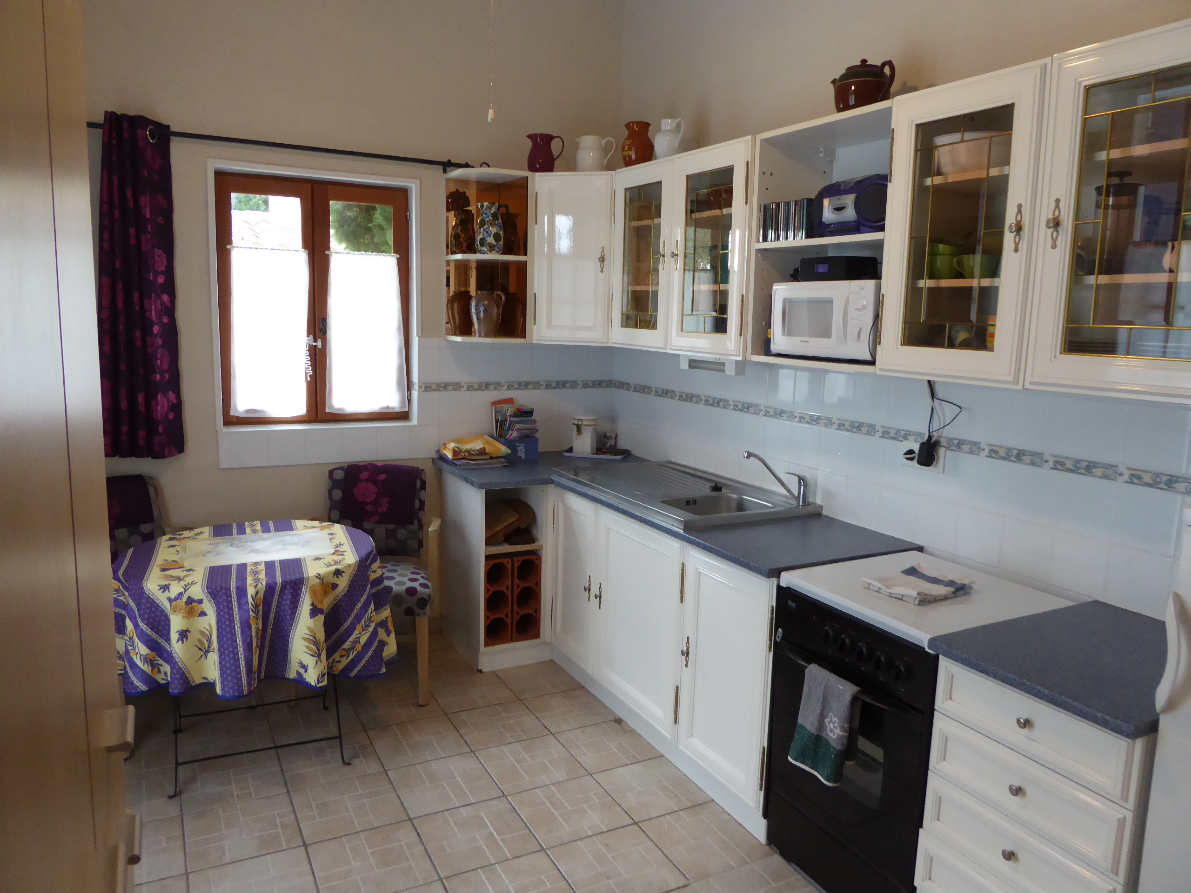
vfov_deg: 54.9
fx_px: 860
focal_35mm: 25
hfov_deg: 69.4
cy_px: 446
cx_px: 596
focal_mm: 4.3
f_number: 3.3
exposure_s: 1/60
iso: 400
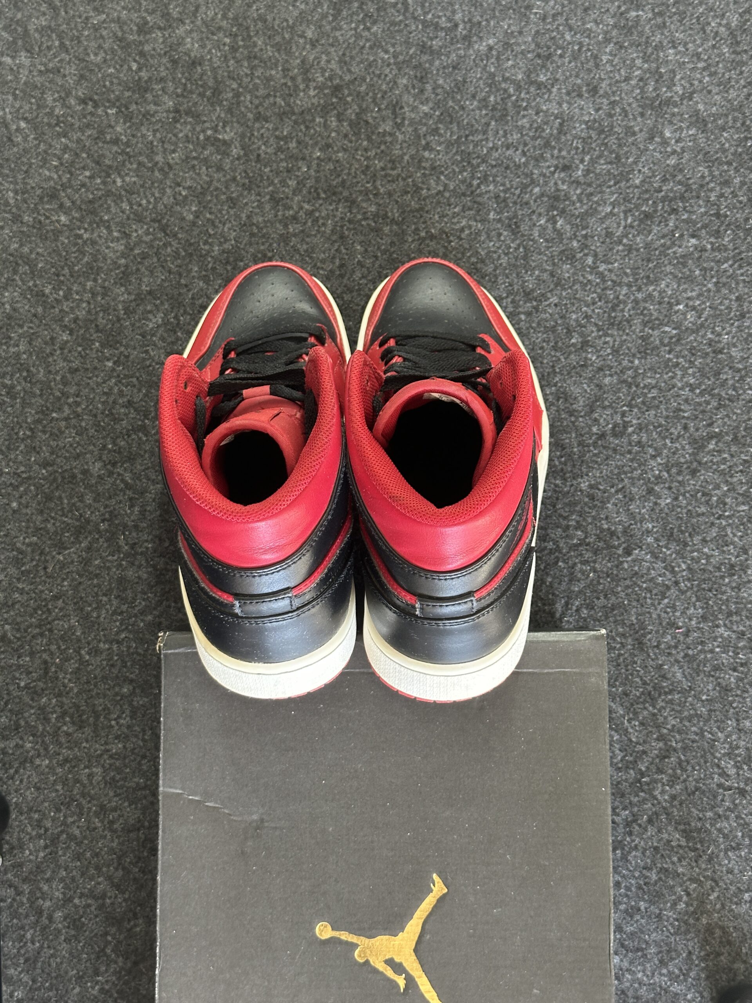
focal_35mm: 48
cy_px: 502
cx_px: 376
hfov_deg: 30.3
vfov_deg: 39.7
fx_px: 1390
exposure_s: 1/33
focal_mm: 6.86
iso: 320
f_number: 1.78
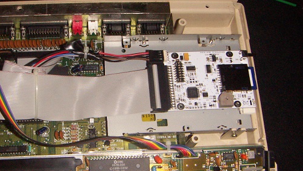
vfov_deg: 24.8
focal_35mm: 48
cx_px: 123
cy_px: 118
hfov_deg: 42.7
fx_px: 386
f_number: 6.7
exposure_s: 1/50
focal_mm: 4.7
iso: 200
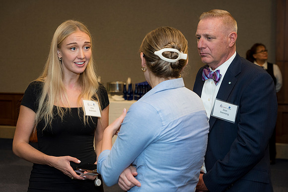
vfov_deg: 20.9
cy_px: 96
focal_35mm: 65
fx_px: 520
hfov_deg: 31.0
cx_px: 144
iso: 800
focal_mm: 65
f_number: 5
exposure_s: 1/125
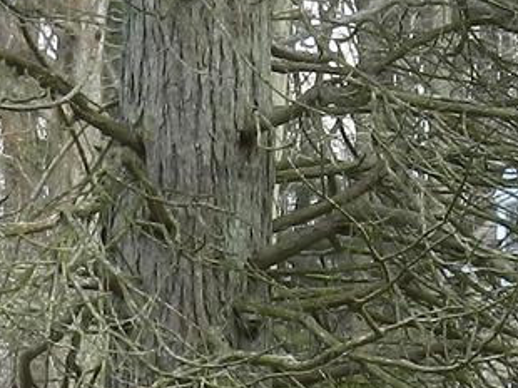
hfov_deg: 6.5
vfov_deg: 4.9
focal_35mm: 304
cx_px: 287
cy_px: 142
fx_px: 4546
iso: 160
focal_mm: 8.1
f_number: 4.2
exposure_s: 1/160
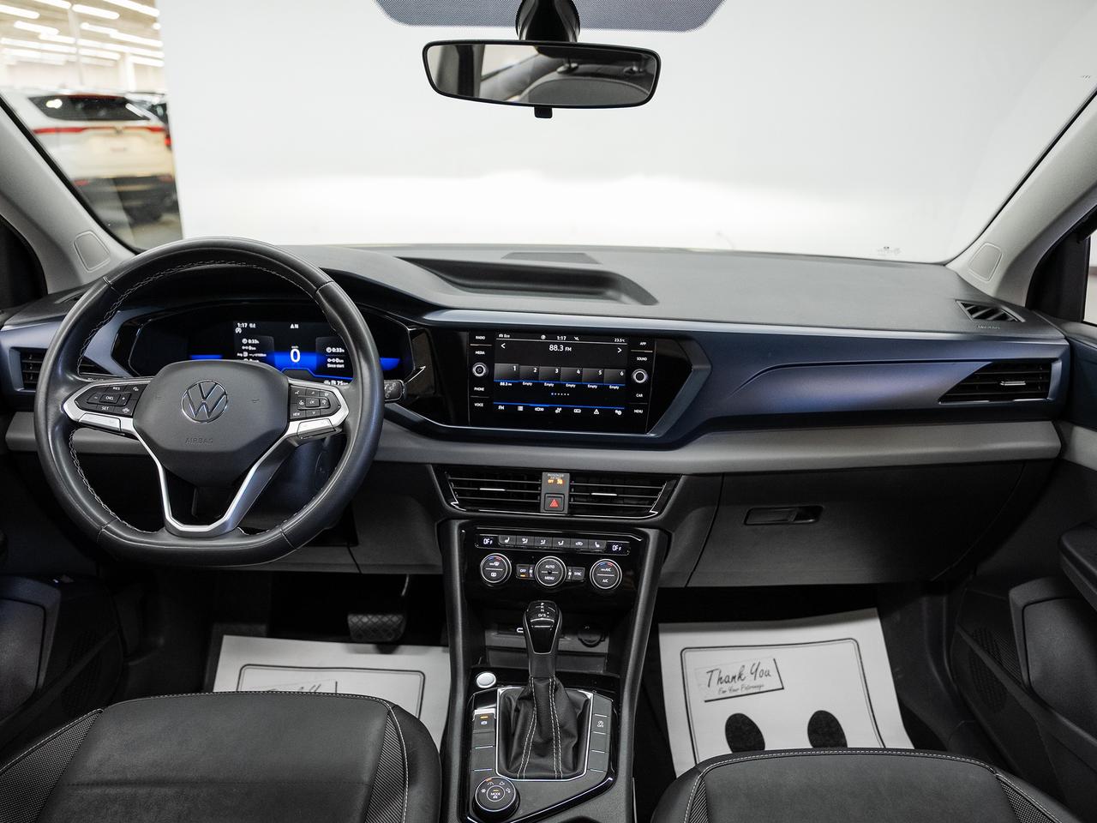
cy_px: 412
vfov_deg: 53.1
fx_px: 823
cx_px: 575
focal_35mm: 26
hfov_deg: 67.3
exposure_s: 1/50
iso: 1000
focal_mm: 24
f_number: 4
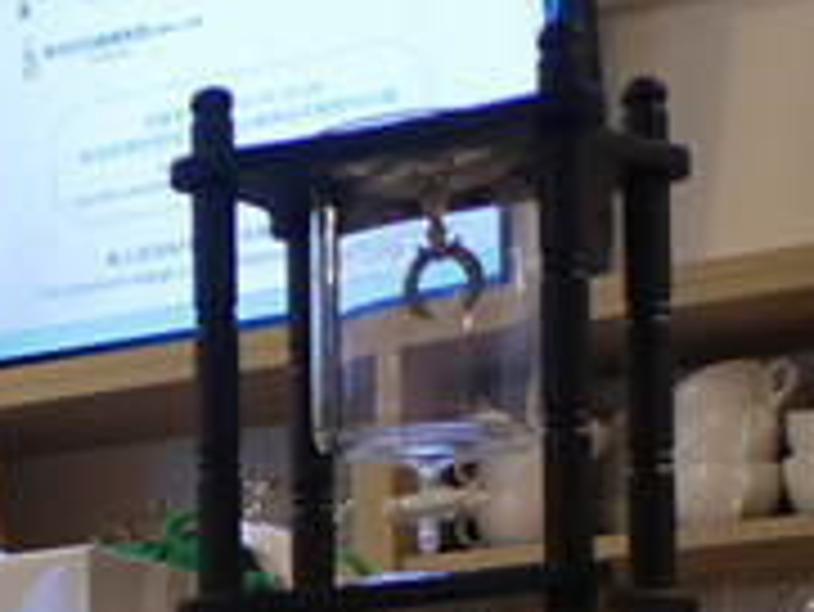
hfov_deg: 10.4
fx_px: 3906
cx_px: -1111
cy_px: 963
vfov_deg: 8.7
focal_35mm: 166
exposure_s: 1/60
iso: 200
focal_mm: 15
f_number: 1.7
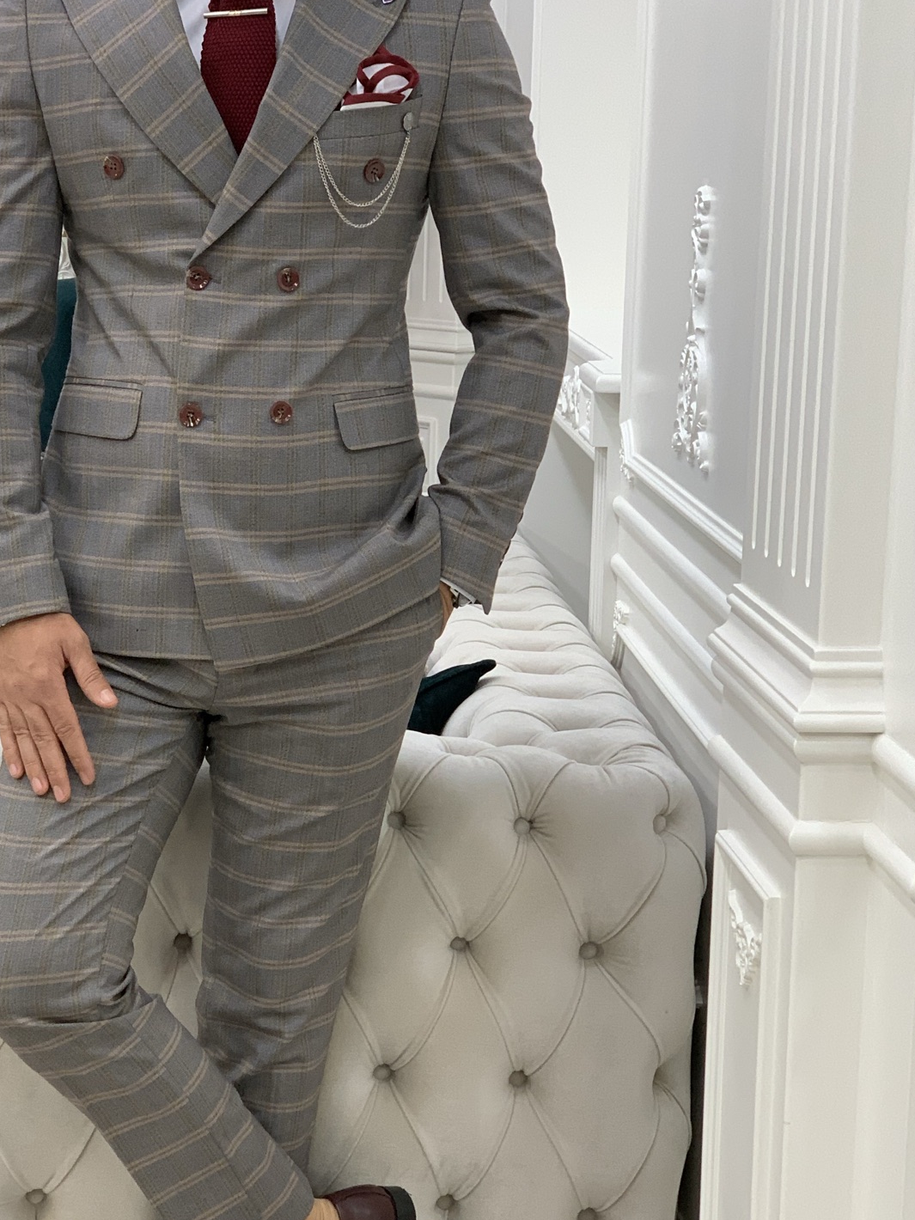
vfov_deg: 26.0
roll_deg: -1.6
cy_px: 682
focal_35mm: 75
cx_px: 275
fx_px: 2643
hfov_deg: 19.6
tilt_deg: -11.6
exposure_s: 1/118
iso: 125
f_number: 2.4
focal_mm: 6
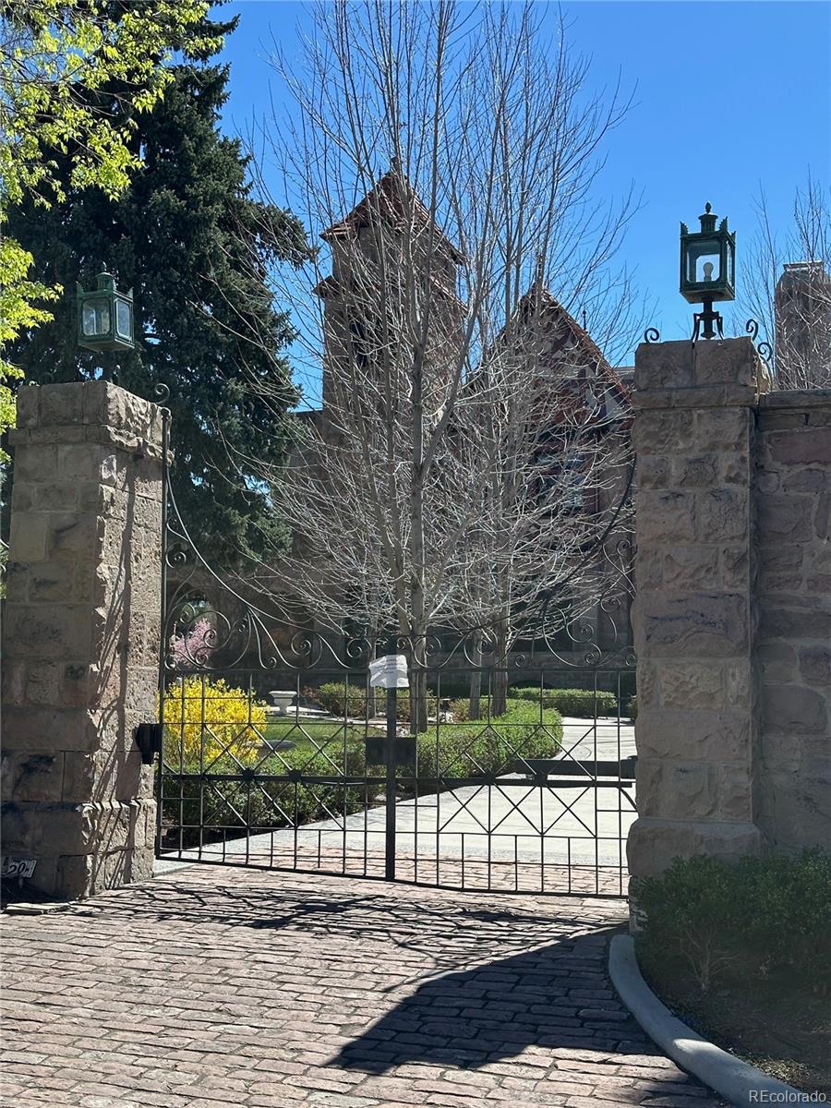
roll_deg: -0.6
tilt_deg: +5.9
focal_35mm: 48
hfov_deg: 30.3
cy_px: 554
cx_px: 416
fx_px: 1536
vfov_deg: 39.7
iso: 64
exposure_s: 1/2358
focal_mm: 6.86
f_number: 1.78
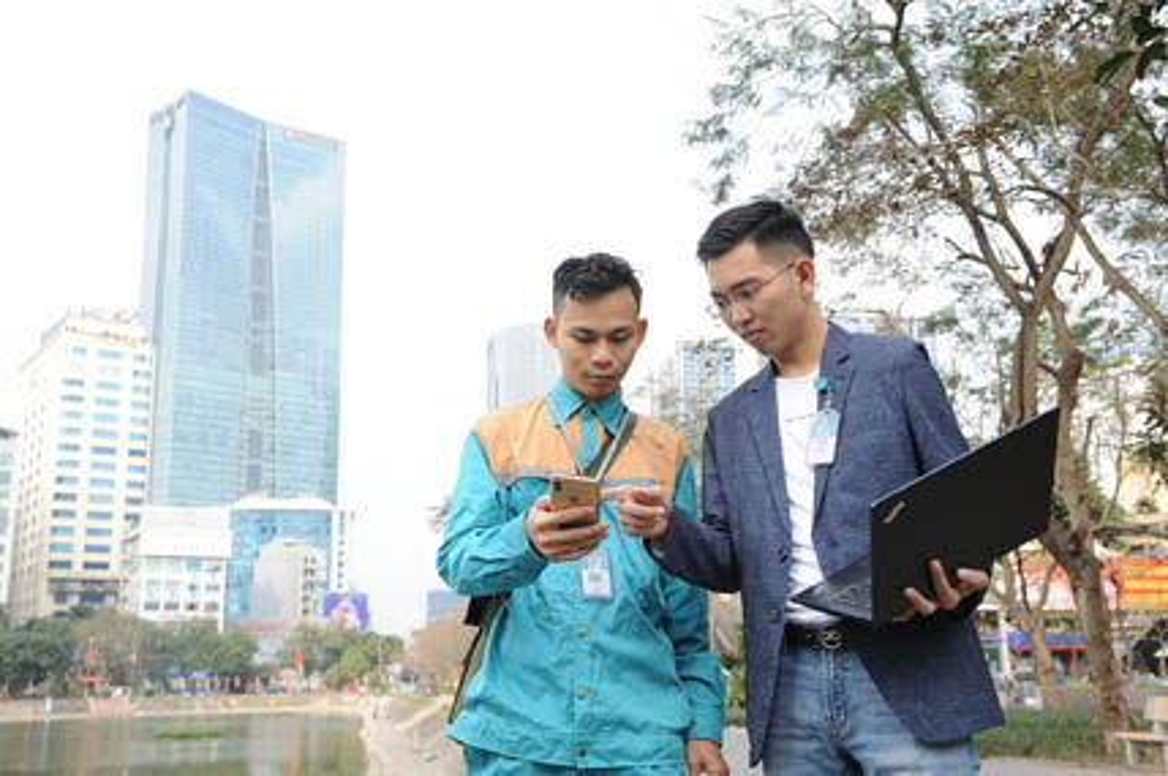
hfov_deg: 48.5
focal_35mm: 40
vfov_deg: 33.3
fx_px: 1296
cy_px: 388
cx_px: 584
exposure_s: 1/250
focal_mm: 40
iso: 200
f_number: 6.3
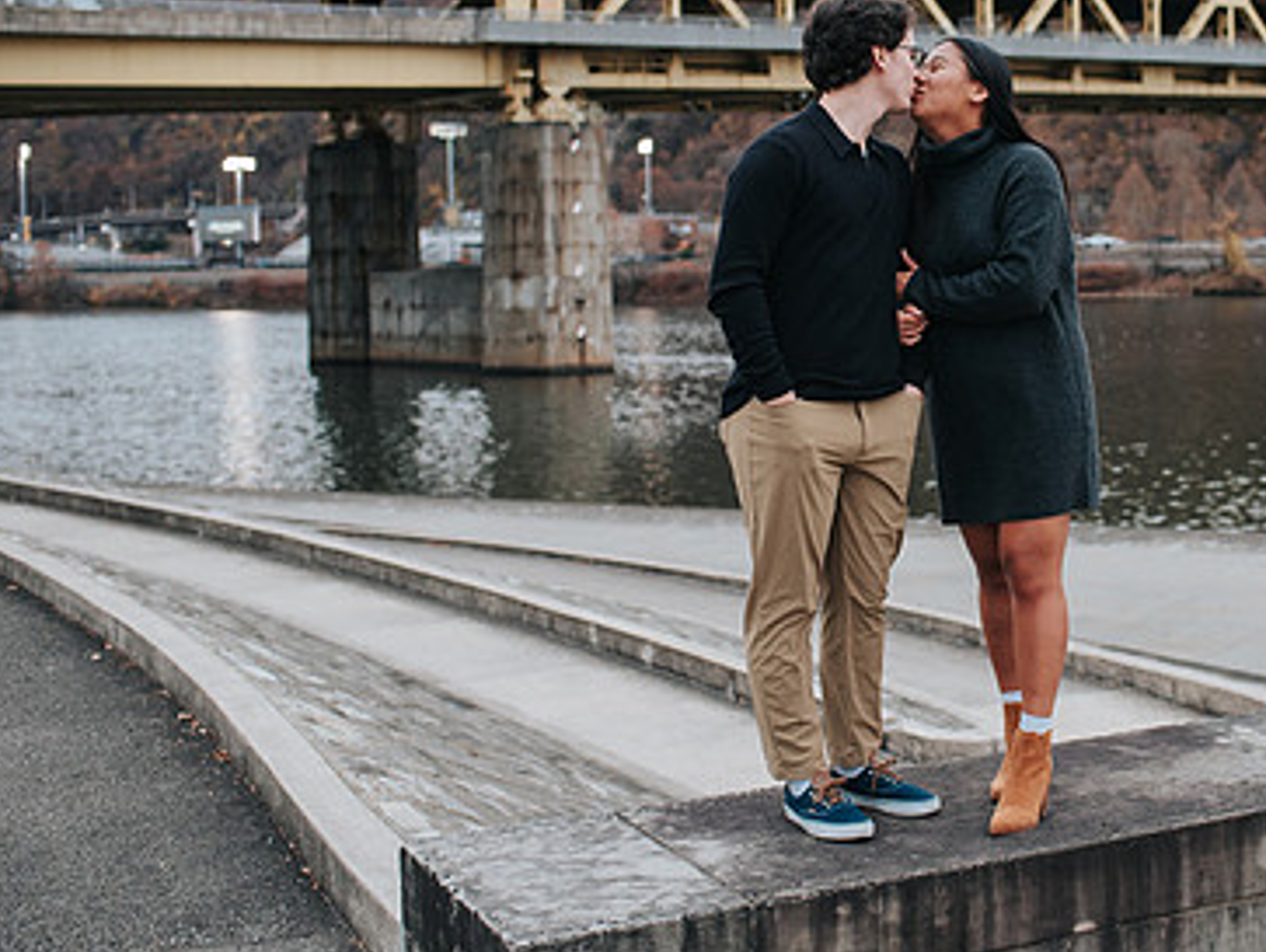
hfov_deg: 33.6
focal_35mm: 56
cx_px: 946
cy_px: 330
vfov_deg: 26.0
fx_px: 2050
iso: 900
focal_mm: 35
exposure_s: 1/320
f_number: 2.8
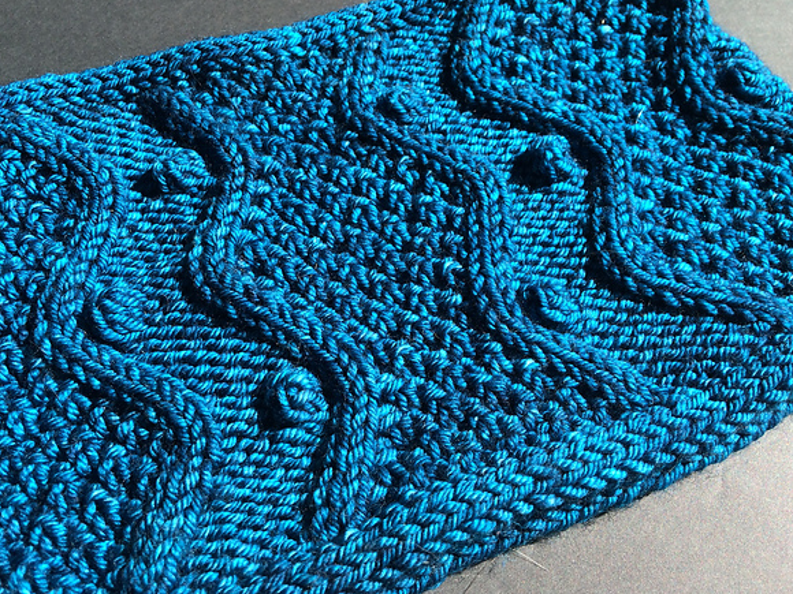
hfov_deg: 56.7
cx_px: 357
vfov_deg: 44.2
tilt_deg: -63.0
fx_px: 733
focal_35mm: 32
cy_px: 294
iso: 32
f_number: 2.2
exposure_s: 1/622
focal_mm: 4.15
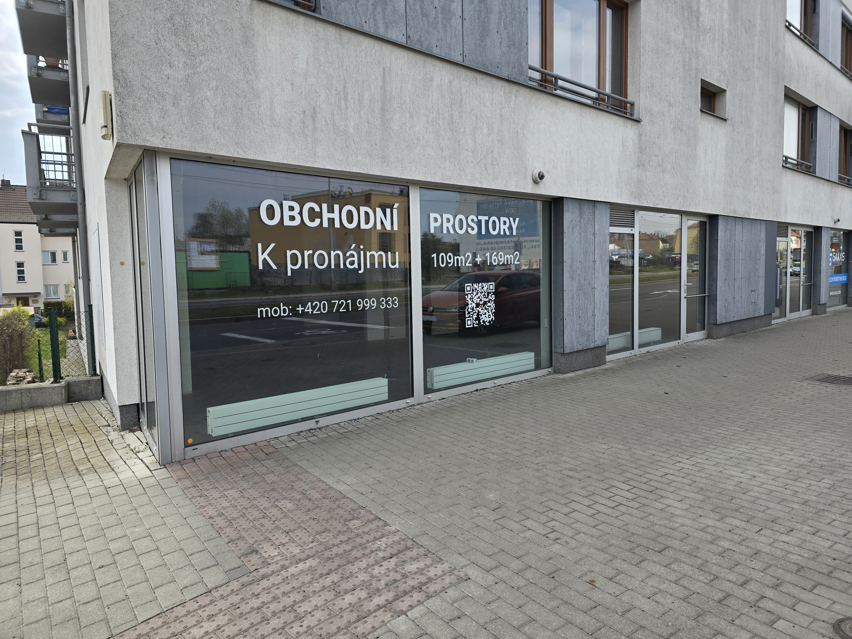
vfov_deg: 58.9
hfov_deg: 73.9
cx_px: 426
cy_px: 320
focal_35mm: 23
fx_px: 566
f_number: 1.7
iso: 12
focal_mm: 6.3
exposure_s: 1/387
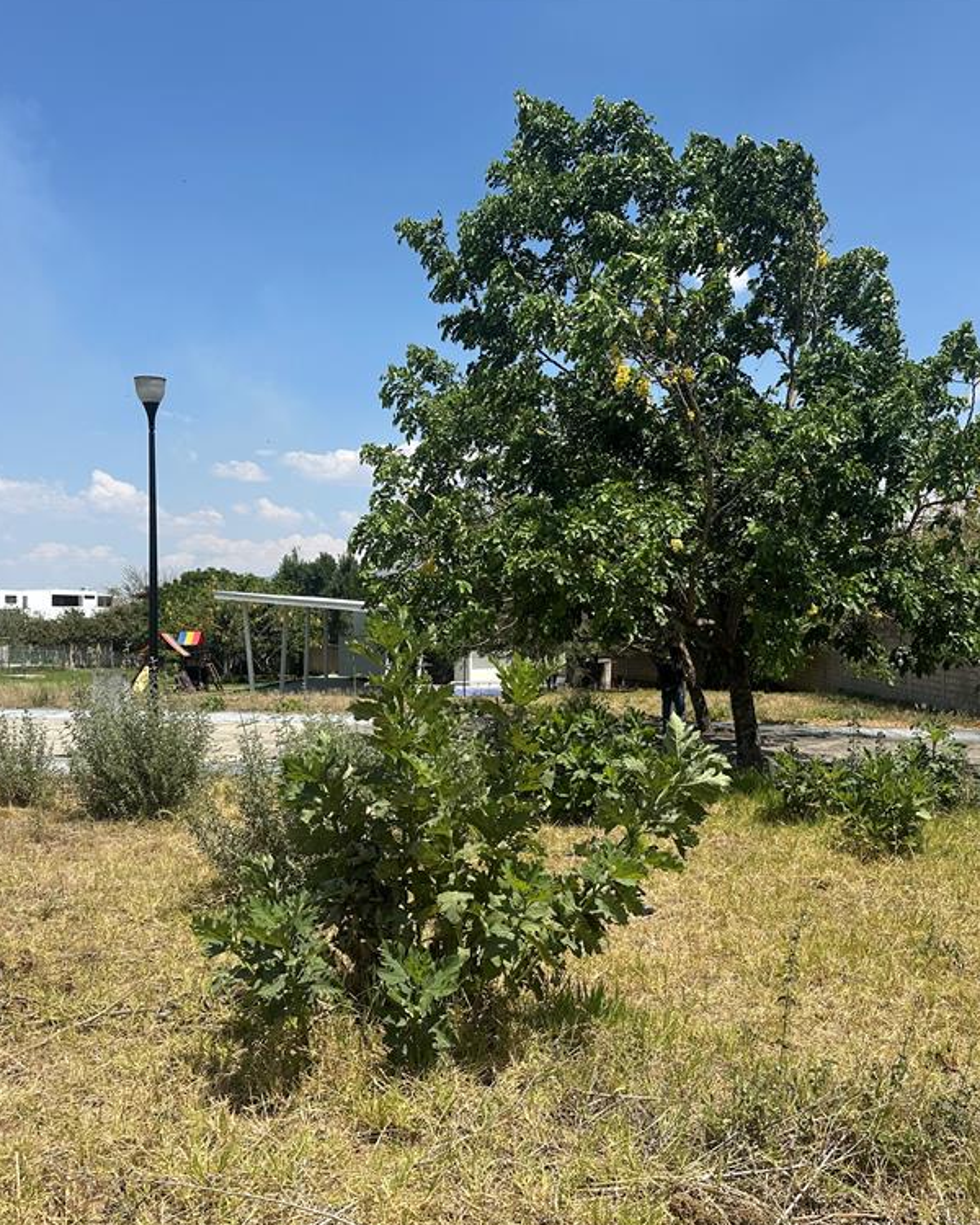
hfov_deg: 45.8
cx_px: 513
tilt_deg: +1.4
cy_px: 617
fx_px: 1160
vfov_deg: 55.7
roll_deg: -0.3
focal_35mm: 32
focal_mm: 6.86
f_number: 1.78
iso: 80
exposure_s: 1/4545
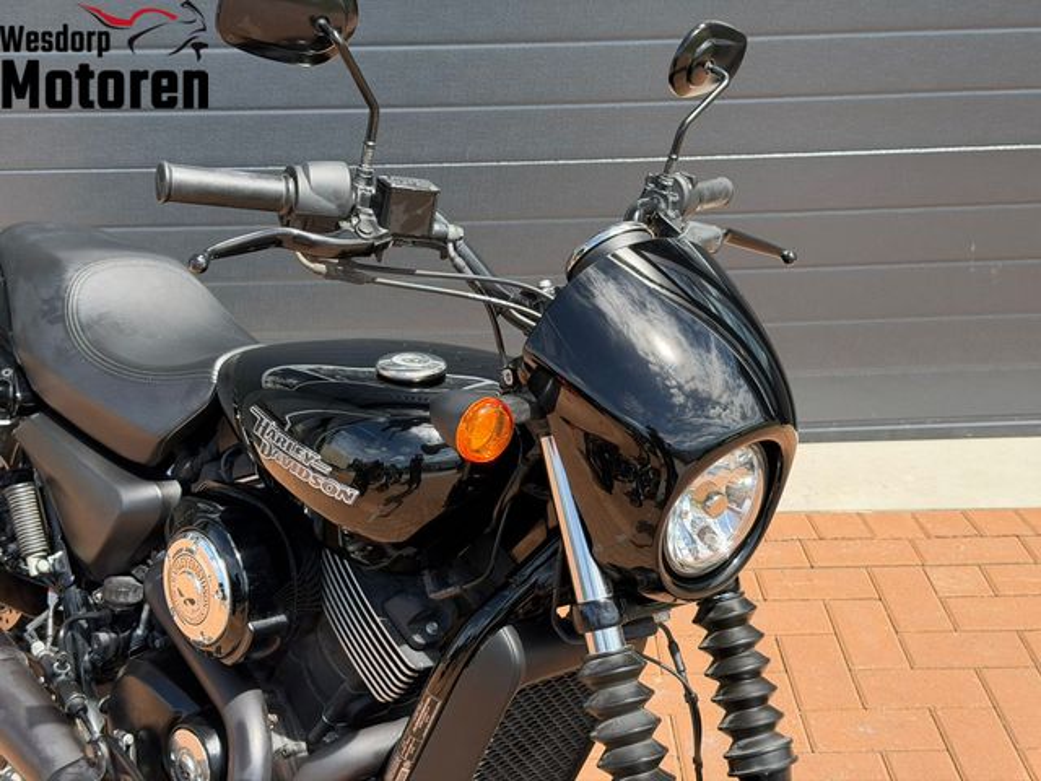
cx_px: 520
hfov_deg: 39.7
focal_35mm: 48
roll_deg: +1.9
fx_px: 1443
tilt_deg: -24.1
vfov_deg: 30.3
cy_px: 390
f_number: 1.78
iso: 100
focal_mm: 6.76
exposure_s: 1/1980
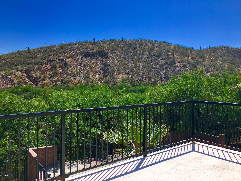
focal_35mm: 29
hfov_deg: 61.7
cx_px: 120
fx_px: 202
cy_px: 90
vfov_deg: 48.2
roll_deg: -0.9
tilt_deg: -2.7
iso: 25
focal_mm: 4.15
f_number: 2.2
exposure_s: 1/1876
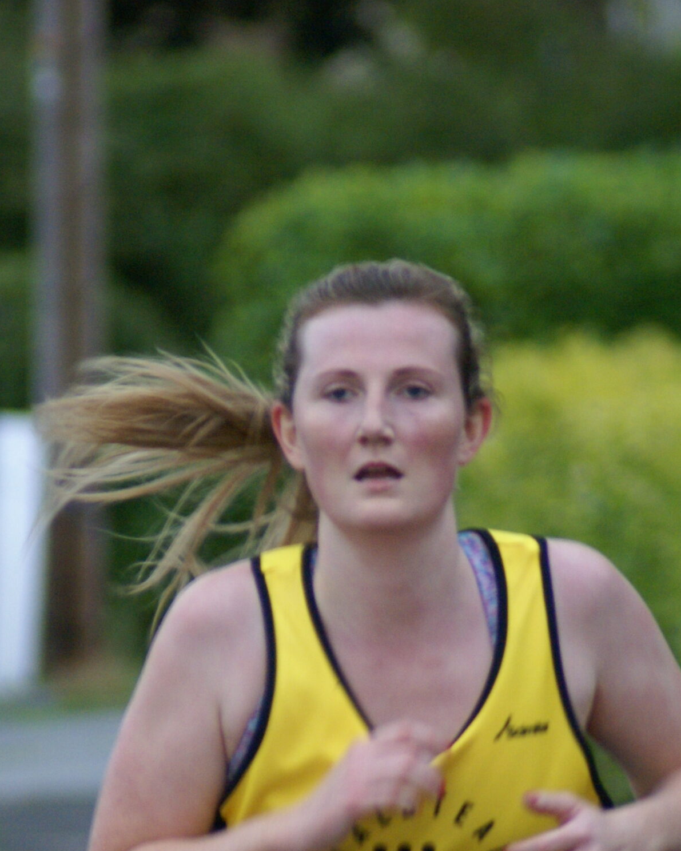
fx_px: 18310
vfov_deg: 2.7
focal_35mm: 727
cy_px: 647
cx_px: 348
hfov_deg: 2.1
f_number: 5.6
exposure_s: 1/100
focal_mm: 300
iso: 800
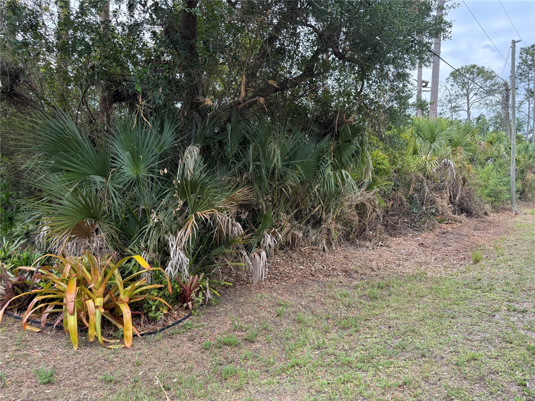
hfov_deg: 71.6
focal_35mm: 24
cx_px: 268
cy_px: 200
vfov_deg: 56.8
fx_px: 371
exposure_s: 1/858
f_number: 1.78
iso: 100
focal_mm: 6.76
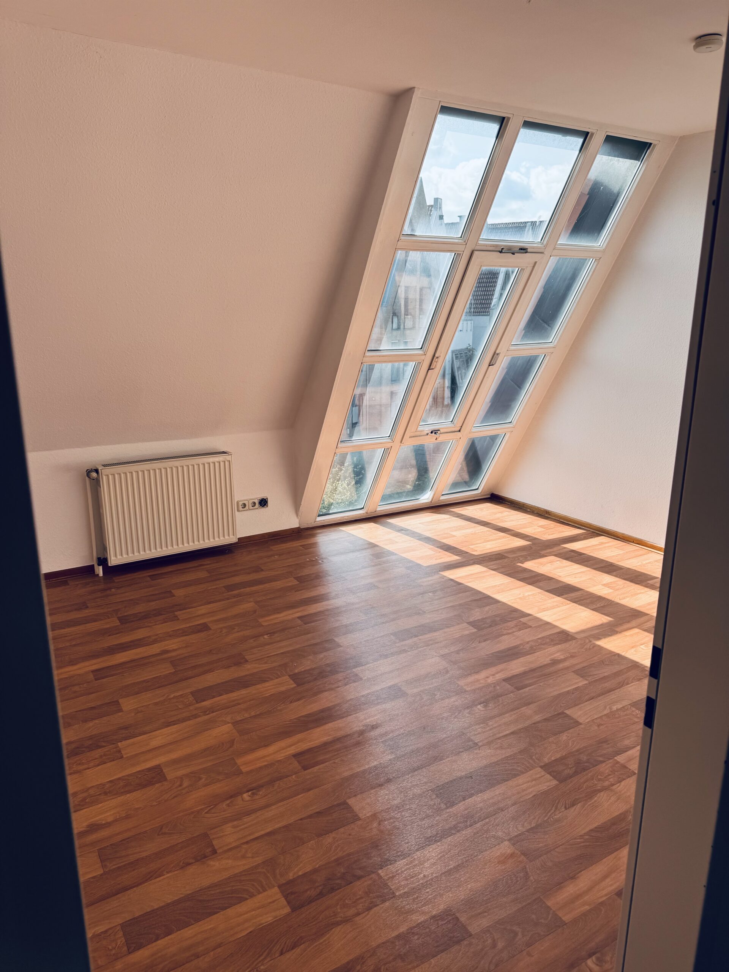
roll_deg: +0.3
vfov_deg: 71.6
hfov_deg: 56.8
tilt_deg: -13.9
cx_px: 364
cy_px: 486
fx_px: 674
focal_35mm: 24
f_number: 1.78
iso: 80
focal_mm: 6.76
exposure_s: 1/938
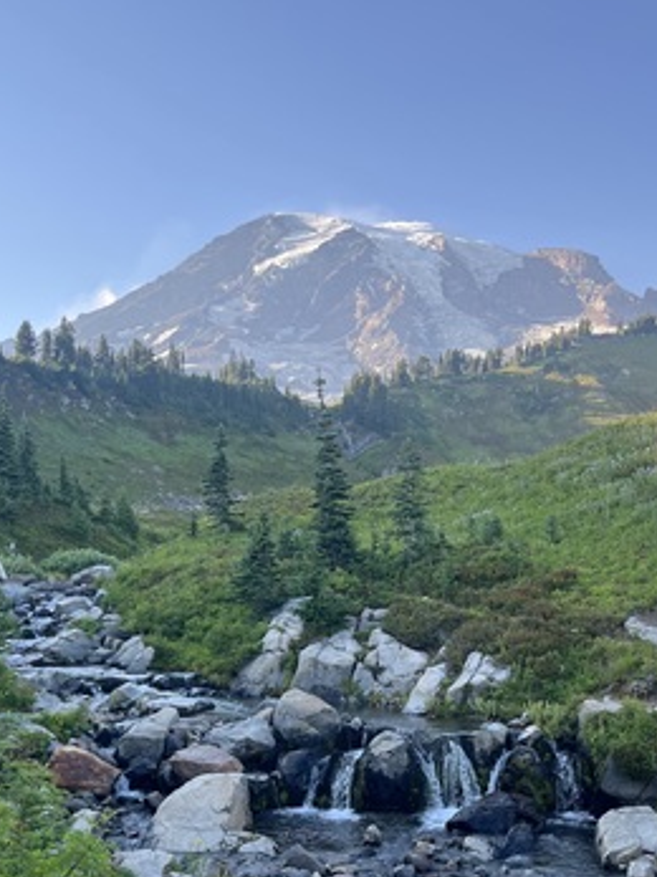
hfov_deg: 36.8
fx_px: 988
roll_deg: +1.1
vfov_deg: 46.3
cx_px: 331
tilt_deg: -4.4
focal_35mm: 39
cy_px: 647
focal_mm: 5.1
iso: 50
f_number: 1.6
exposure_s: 1/469
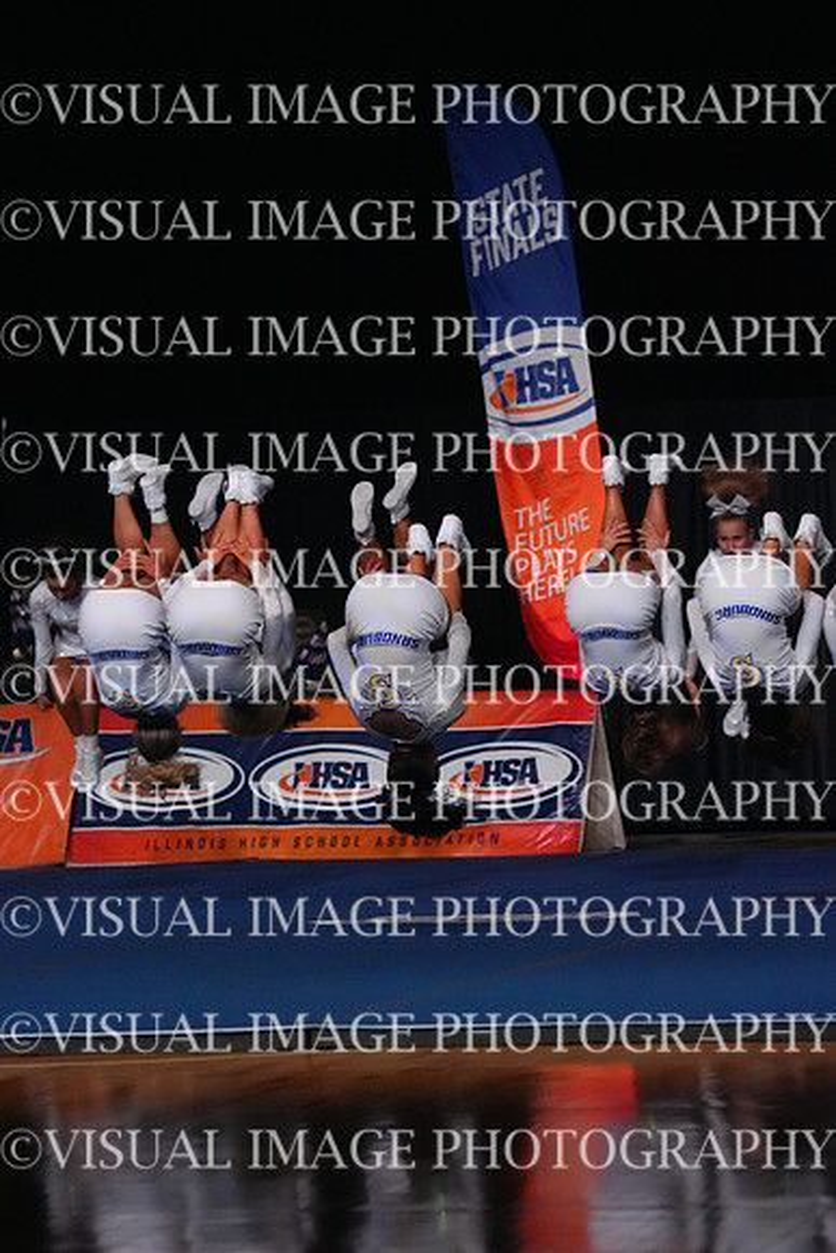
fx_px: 6266
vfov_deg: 11.4
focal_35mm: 180
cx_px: 418
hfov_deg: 7.6
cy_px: 626
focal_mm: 180
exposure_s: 1/1250
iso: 16000
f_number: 5.6
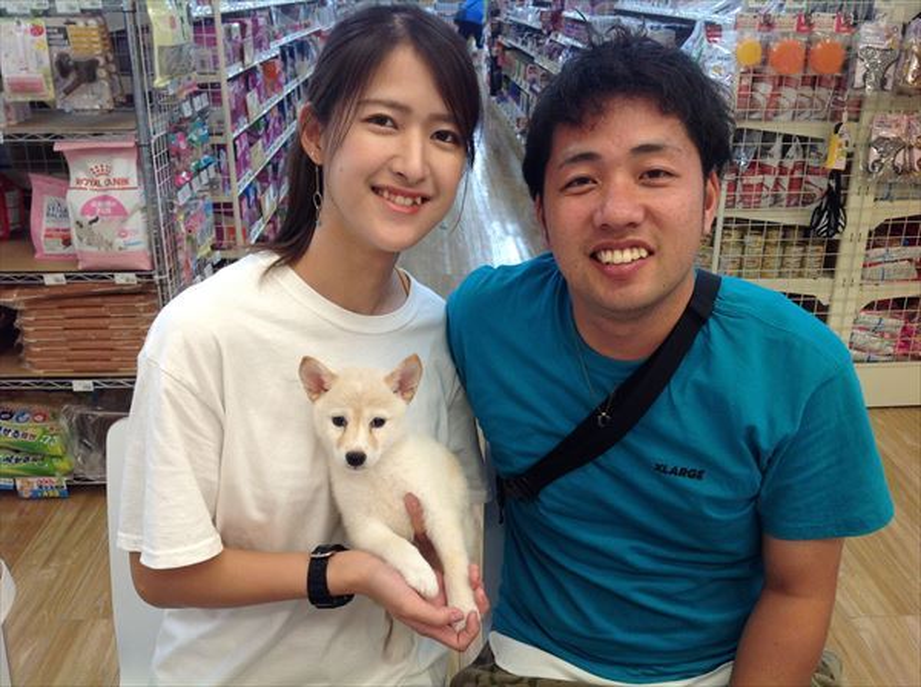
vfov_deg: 40.6
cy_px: 344
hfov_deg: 52.7
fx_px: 930
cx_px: 460
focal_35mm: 35
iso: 64
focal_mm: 4.28
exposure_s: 1/60
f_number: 2.4
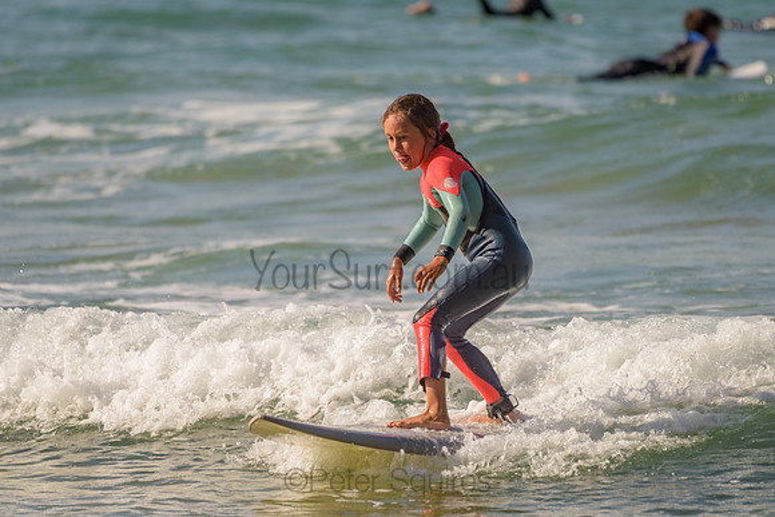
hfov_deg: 3.4
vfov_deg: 2.2
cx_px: 402
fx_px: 13207
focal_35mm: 613
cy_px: 317
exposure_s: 1/2000
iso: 125
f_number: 5.6
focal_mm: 500
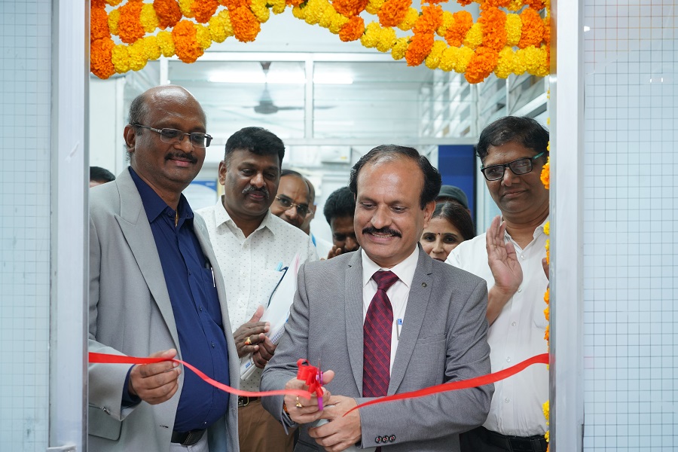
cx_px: 339
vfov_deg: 25.1
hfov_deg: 36.9
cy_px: 226
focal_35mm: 54
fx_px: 1017
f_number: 5
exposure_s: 1/100
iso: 1250
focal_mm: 54
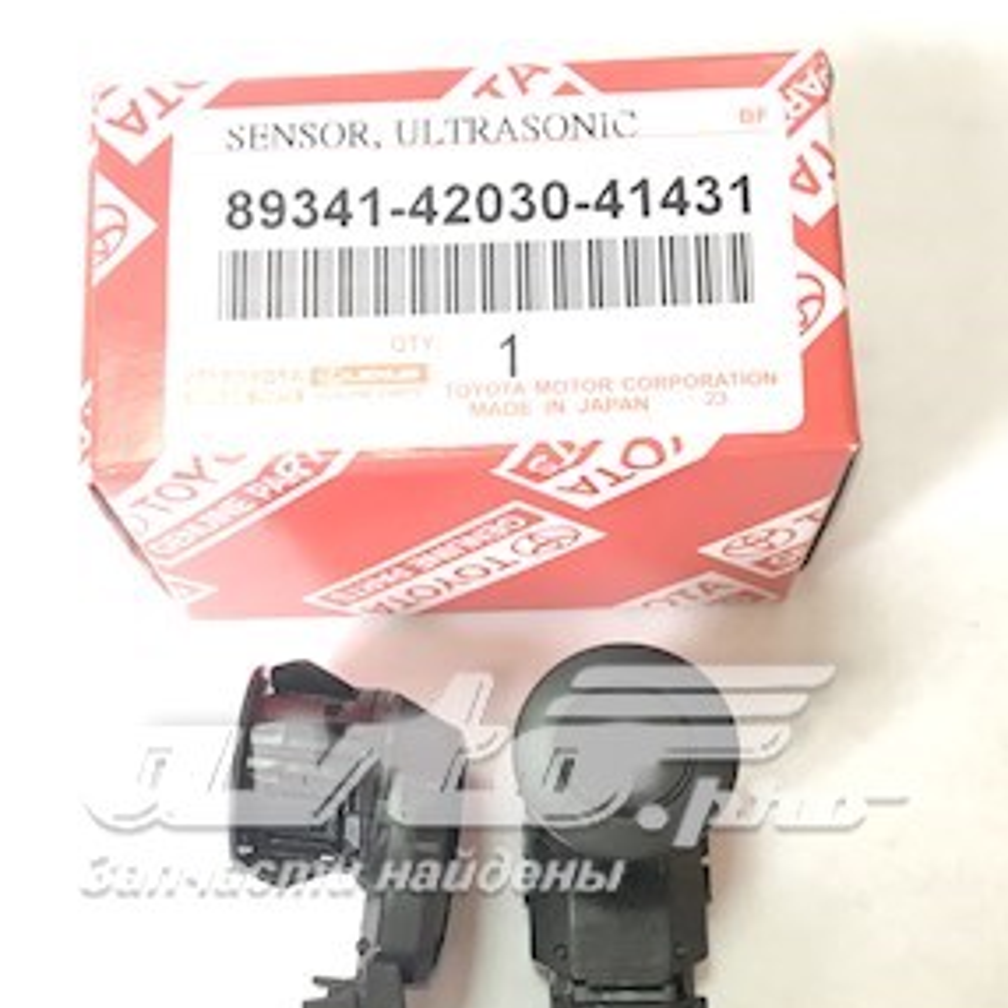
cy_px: 772
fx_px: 1417
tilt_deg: -78.3
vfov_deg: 38.0
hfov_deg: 39.2
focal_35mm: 43
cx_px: 485
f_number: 2.2
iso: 32
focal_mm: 4.15
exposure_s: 1/33
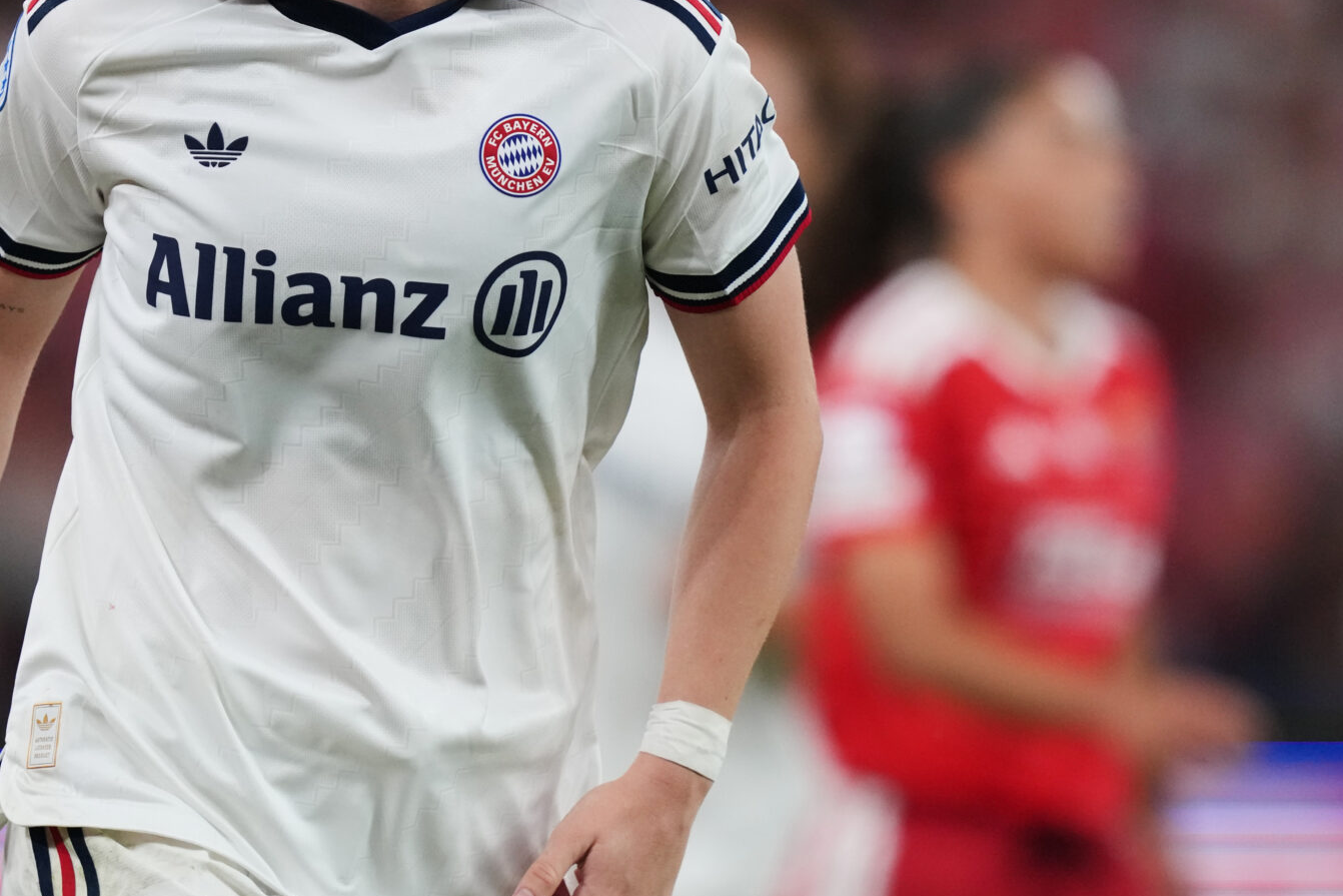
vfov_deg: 1.8
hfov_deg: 2.7
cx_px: 352
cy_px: 236
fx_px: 28465
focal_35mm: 763
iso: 4000
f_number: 3.5
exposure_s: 1/2500
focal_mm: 400
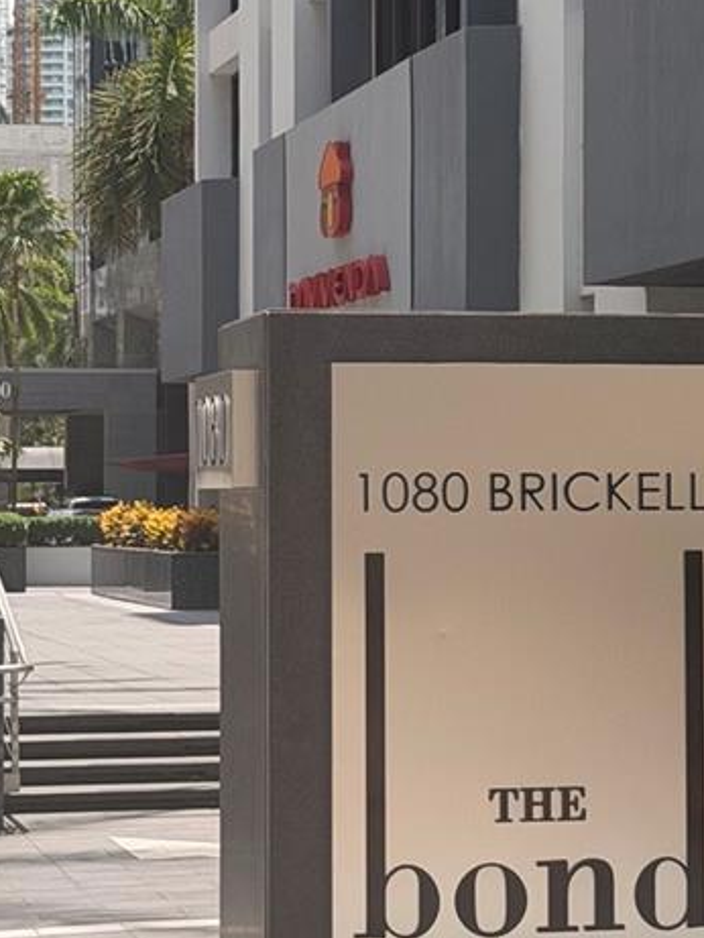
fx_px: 3388
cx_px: 450
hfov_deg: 11.9
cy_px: 433
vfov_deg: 15.8
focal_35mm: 125
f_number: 1.78
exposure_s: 1/3704
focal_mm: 6.76
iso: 64
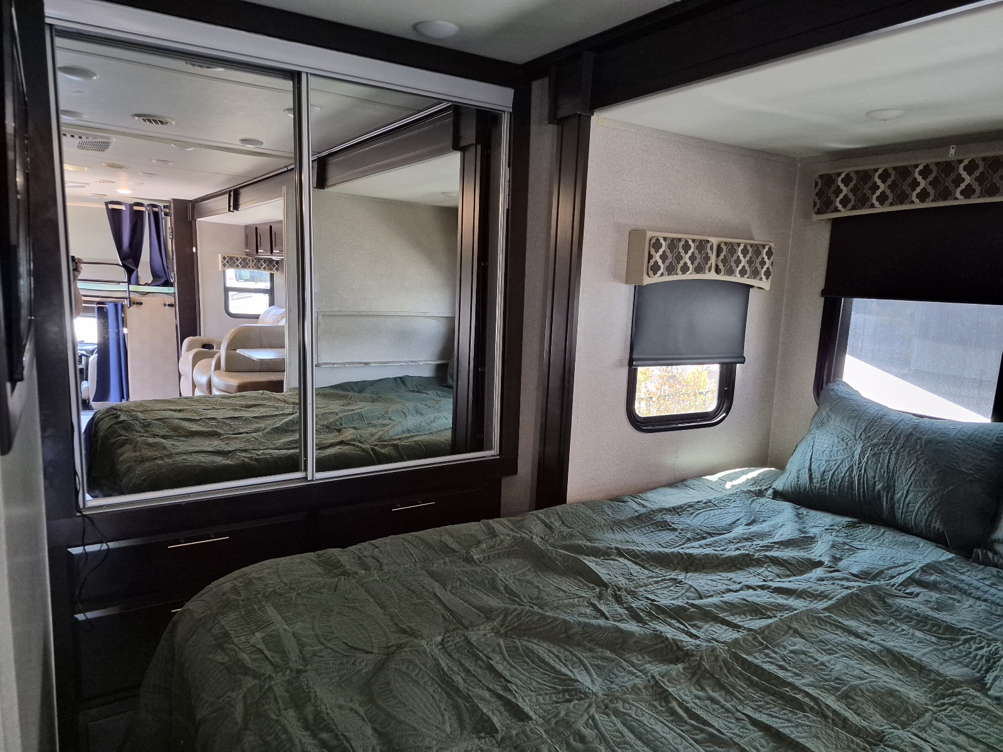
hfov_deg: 73.9
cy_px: 376
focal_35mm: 23
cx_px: 502
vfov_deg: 58.9
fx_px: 666
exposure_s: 1/120
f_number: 1.8
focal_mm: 5.4
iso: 1000
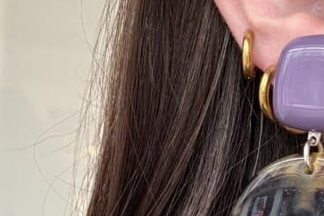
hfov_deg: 23.1
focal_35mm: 88
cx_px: 132
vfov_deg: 15.4
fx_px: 792
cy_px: 168
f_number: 1.9
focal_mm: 2.69
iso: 64
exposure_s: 1/121
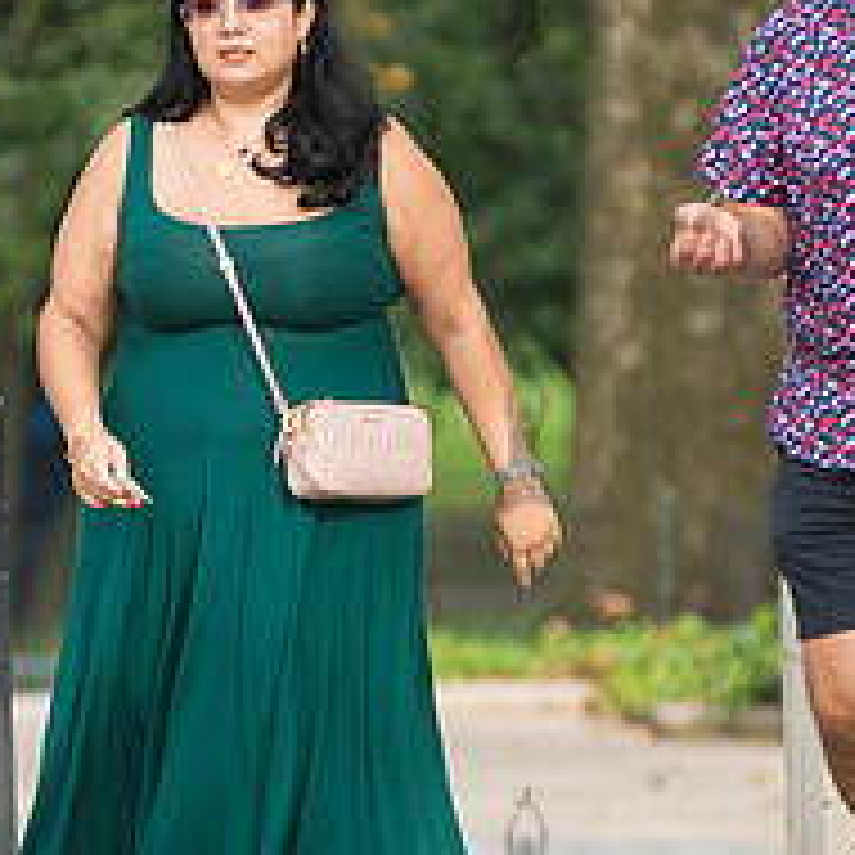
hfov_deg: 2.8
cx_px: 251
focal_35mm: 627
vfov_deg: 2.8
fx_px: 17521
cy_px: 411
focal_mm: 200
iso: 320
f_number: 4
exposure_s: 1/400
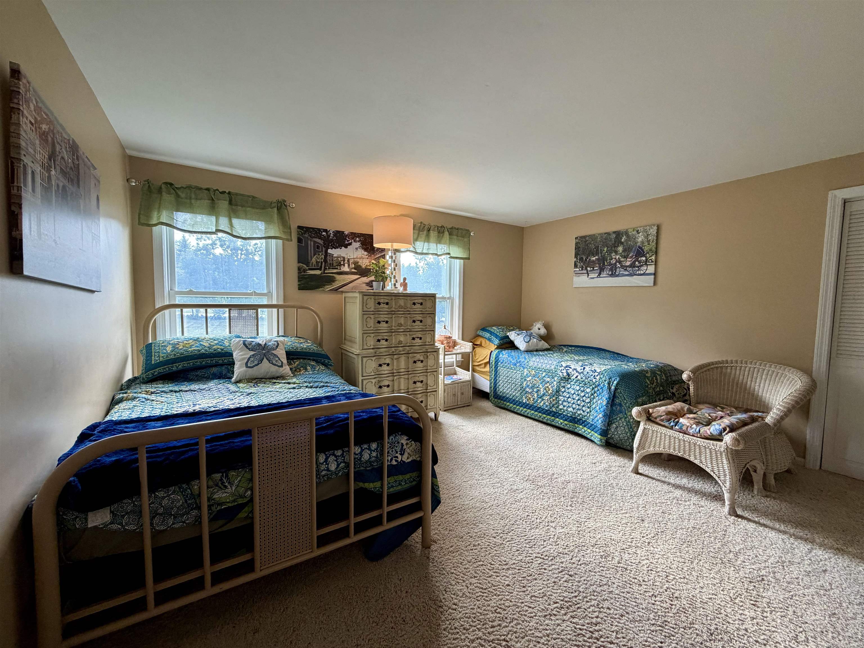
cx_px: 432
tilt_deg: -3.7
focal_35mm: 14
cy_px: 324
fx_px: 349
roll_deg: -0.6
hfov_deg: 102.1
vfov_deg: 85.7
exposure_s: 1/120
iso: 250
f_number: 2.2
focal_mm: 2.22
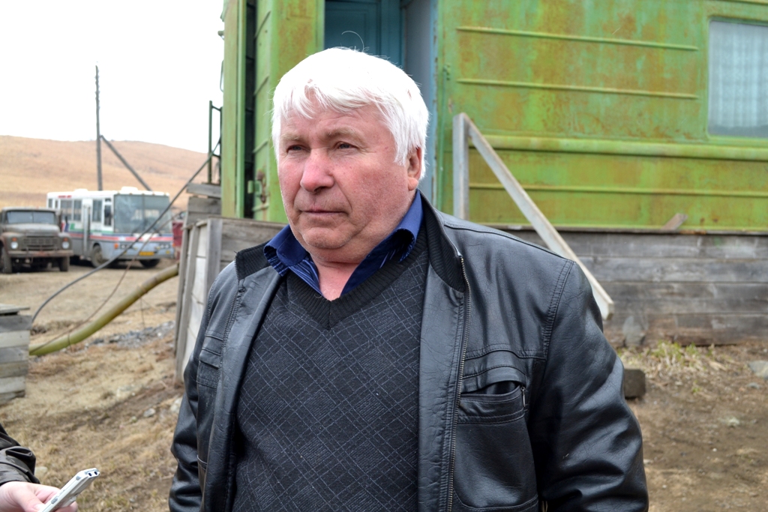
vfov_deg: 34.2
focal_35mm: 39
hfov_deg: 49.5
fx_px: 832
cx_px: 384
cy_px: 256
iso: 250
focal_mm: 26
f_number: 5.6
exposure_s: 1/125
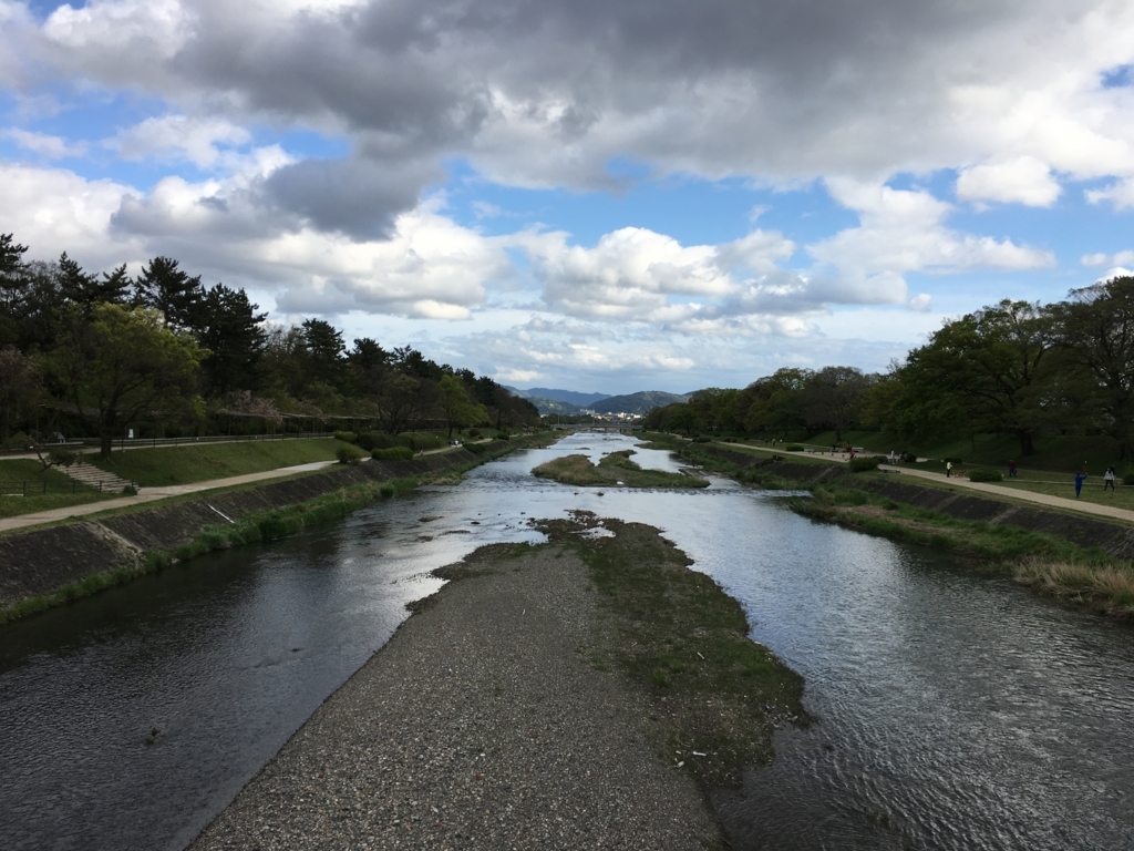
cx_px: 567
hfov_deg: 61.7
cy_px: 426
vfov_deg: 48.2
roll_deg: -1.2
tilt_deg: -0.8
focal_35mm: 29
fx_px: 950
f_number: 2.2
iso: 25
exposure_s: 1/1202
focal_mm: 4.15
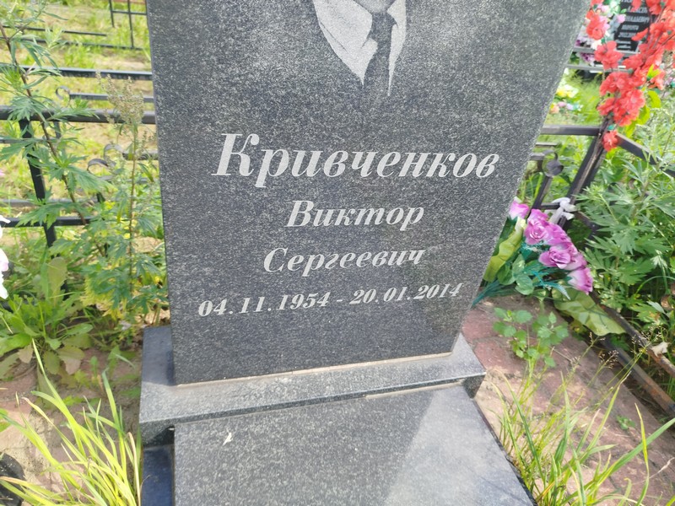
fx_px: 468
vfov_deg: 56.8
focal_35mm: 24
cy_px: 253
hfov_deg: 71.6
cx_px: 338
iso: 50
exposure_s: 1/165
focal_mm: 5.31
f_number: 1.7
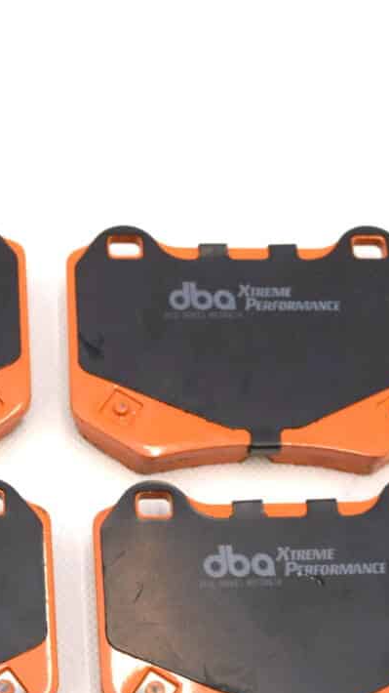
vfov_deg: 20.1
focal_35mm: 106
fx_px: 1945
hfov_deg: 11.4
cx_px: 116
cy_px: 453
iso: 100
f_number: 9
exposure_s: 1/40
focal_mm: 32
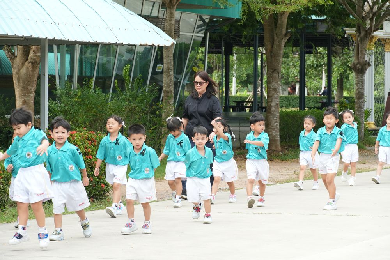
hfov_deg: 13.7
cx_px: 195
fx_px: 1625
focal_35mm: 150
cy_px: 130
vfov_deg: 9.2
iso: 640
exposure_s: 1/400
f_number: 8
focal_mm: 100
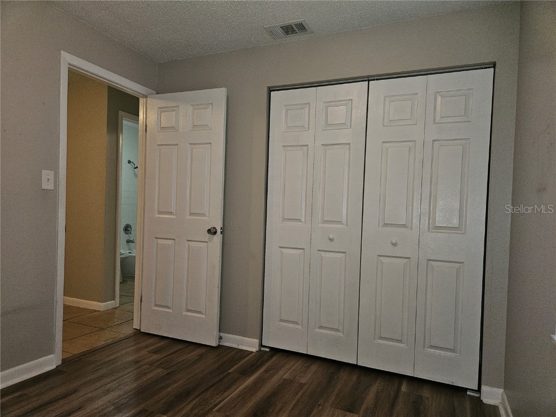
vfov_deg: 58.9
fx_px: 369
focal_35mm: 23
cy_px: 208
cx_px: 278
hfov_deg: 73.9
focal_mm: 5.4
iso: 100
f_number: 1.8
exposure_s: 1/30
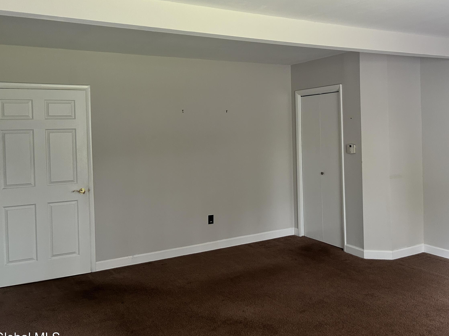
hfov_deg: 51.8
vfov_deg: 40.5
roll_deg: +2.0
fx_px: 454
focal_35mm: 35
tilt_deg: -0.6
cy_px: 132
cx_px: 295
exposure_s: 1/60
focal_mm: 5.7
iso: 160
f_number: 1.5
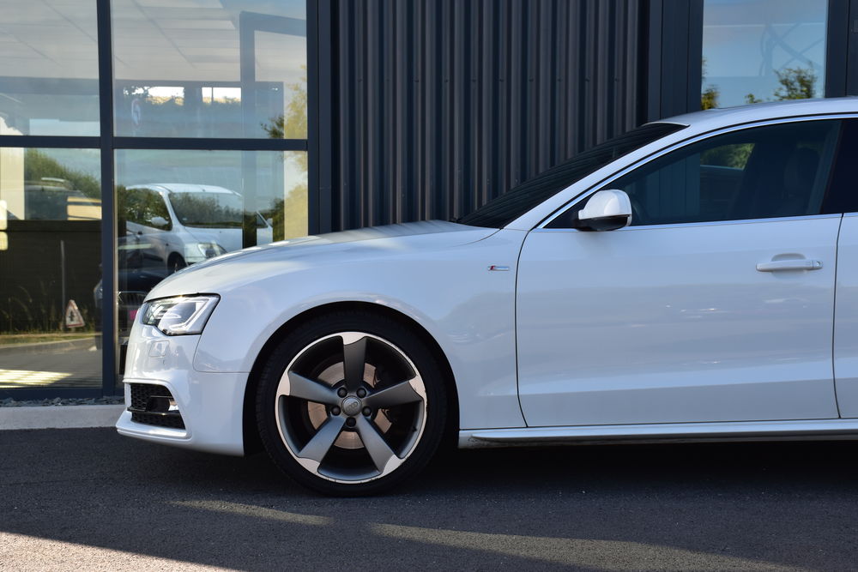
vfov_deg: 18.9
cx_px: 429
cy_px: 286
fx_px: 1716
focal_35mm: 72
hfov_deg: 28.1
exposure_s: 1/160
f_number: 9
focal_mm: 48
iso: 400
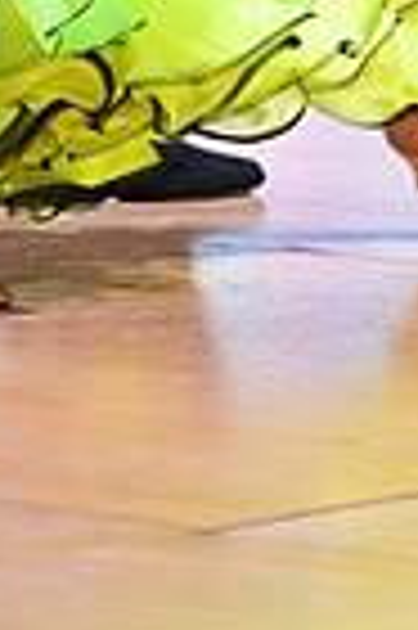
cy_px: -644
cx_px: 171
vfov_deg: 3.5
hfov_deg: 2.4
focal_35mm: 580
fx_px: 10126
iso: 1600
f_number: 2.8
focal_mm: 140
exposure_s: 1/400
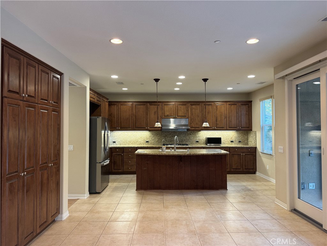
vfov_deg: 56.8
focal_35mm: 24
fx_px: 227
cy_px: 123
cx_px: 164
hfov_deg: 71.6
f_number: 1.78
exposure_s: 1/60
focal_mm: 6.76
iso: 250
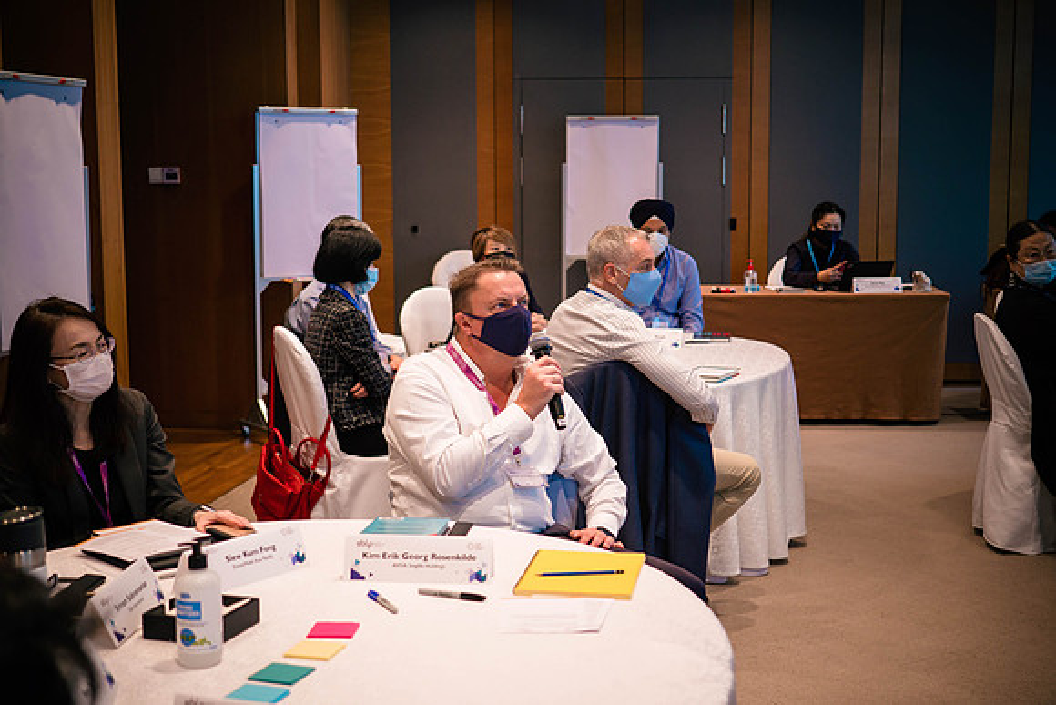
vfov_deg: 25.5
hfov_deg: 37.5
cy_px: 352
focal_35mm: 53
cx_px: 528
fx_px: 1556
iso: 500
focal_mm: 25
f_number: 1.7
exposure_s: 1/100
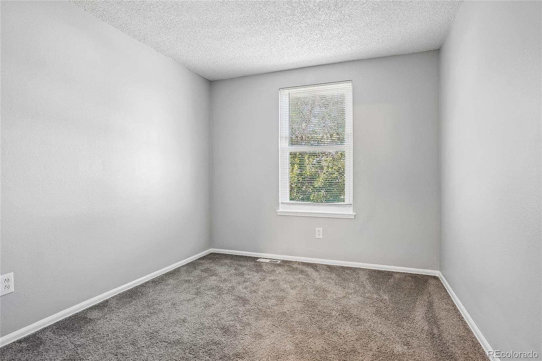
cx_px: 271
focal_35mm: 18
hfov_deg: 90.0
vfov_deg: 67.4
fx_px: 271
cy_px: 180
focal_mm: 12
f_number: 8
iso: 400
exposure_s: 1/10
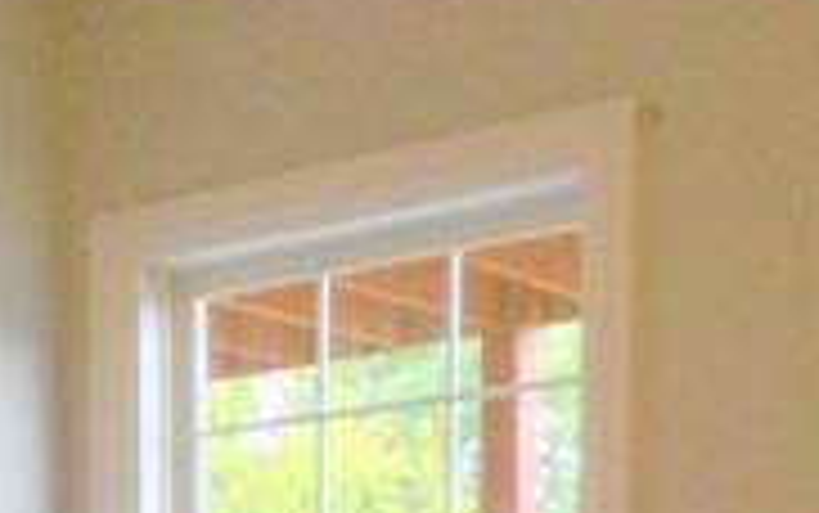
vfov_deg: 11.4
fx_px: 2256
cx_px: -126
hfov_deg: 19.5
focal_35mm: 101
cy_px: 1094
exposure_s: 1/30
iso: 400
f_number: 3.2
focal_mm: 4.6
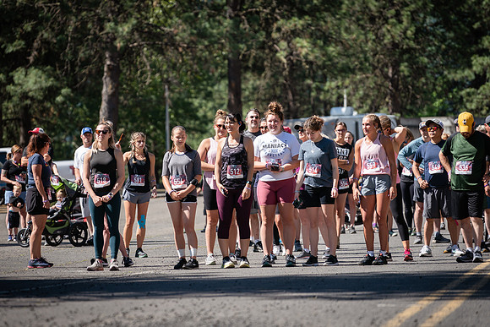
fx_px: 3250
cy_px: 156
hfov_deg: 8.6
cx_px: 198
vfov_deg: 5.8
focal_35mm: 239
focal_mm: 200
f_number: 4
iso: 100
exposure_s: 1/500
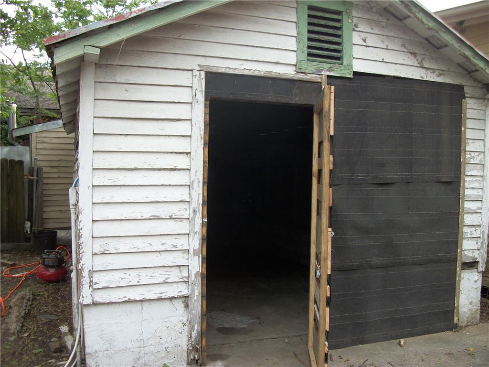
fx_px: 452
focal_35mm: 32
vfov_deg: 44.2
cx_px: 244
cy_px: 184
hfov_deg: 56.8
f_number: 2.9
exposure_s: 1/125
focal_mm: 5.7
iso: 80
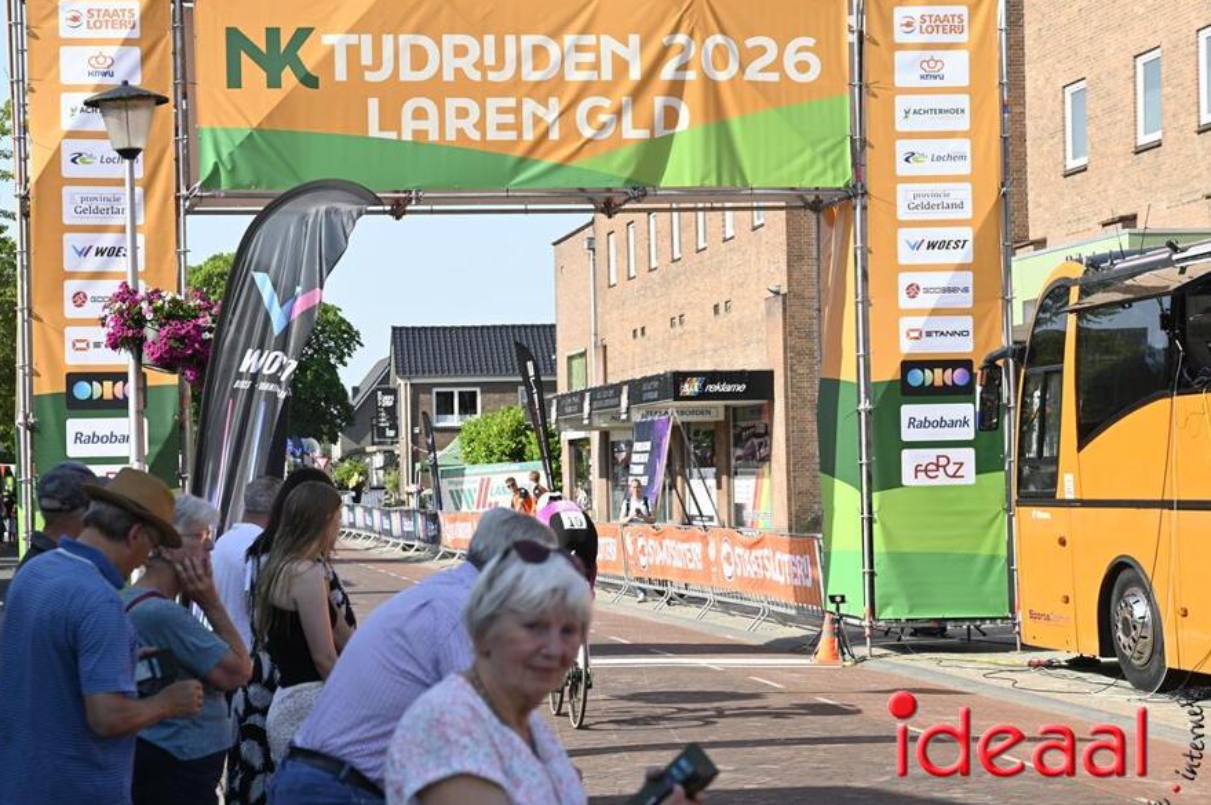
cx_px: 535
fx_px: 2654
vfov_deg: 17.2
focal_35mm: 79
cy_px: 391
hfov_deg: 25.7
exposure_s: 1/250
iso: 100
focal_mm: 70
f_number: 5.6
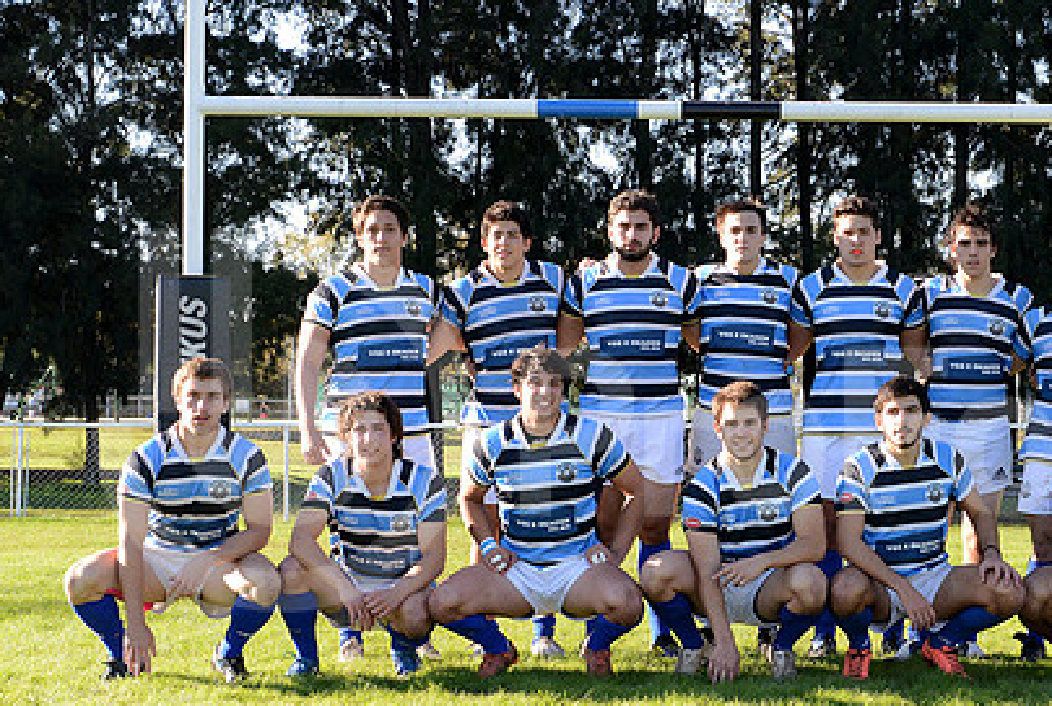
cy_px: 426
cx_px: 730
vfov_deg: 21.6
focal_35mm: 63
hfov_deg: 31.5
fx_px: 1845
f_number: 7.1
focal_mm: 44
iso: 320
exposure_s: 1/200
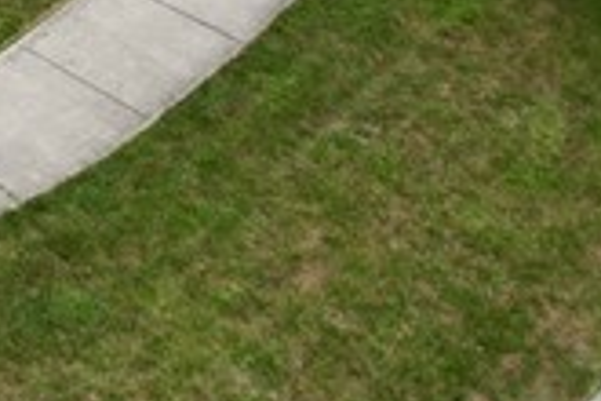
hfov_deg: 12.8
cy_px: -620
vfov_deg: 8.5
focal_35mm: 145
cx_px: -492
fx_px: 2421
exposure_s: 1/2000
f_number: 2.8
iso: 100
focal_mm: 8.38
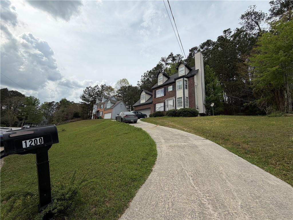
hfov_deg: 102.1
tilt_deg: +11.8
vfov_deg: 85.7
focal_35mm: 14
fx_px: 119
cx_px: 146
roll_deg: -2.8
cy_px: 110
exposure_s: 1/1068
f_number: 2.2
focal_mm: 2.22
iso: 20
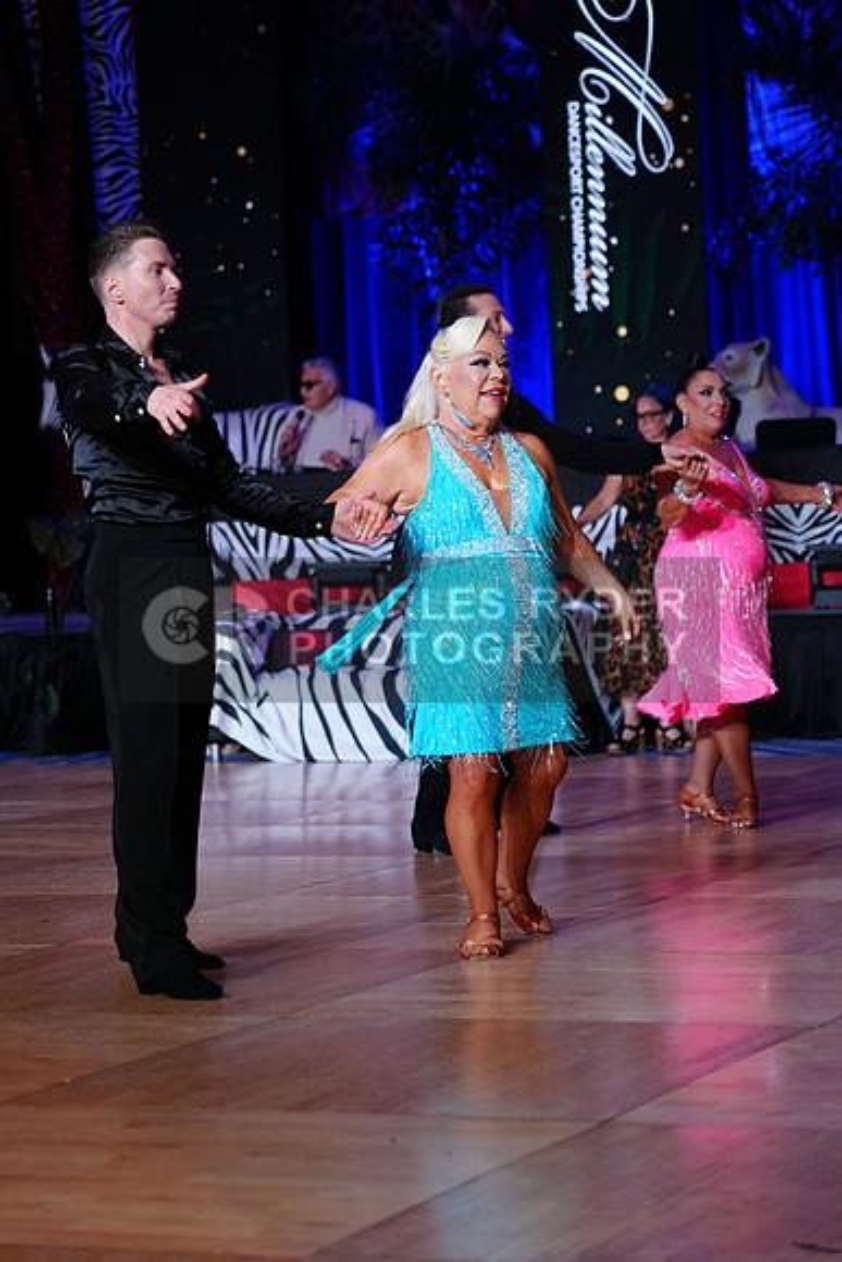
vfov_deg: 19.5
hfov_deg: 13.0
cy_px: 631
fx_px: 3681
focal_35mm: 105
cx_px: 421
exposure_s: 1/320
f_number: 4
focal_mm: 105
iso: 2500
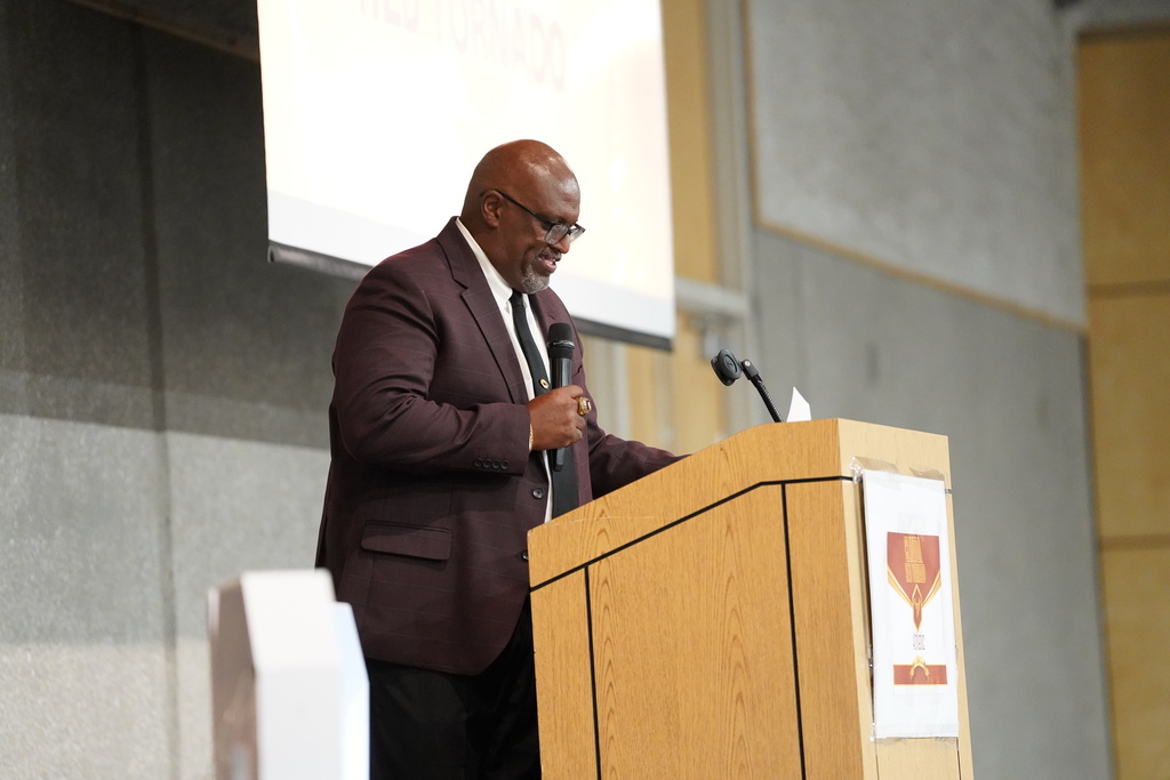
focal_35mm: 200
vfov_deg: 6.9
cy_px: 390
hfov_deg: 10.3
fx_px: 6500
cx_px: 585
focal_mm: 200
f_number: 3.2
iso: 8000
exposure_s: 1/160
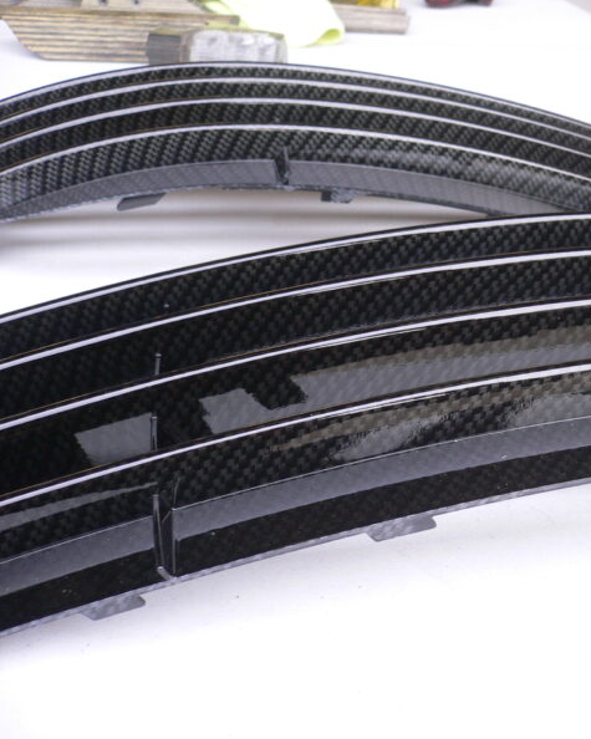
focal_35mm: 46
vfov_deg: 40.3
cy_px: 367
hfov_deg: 31.9
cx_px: 468
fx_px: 1006
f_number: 2.8
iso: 100
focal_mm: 5.8
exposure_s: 1/40
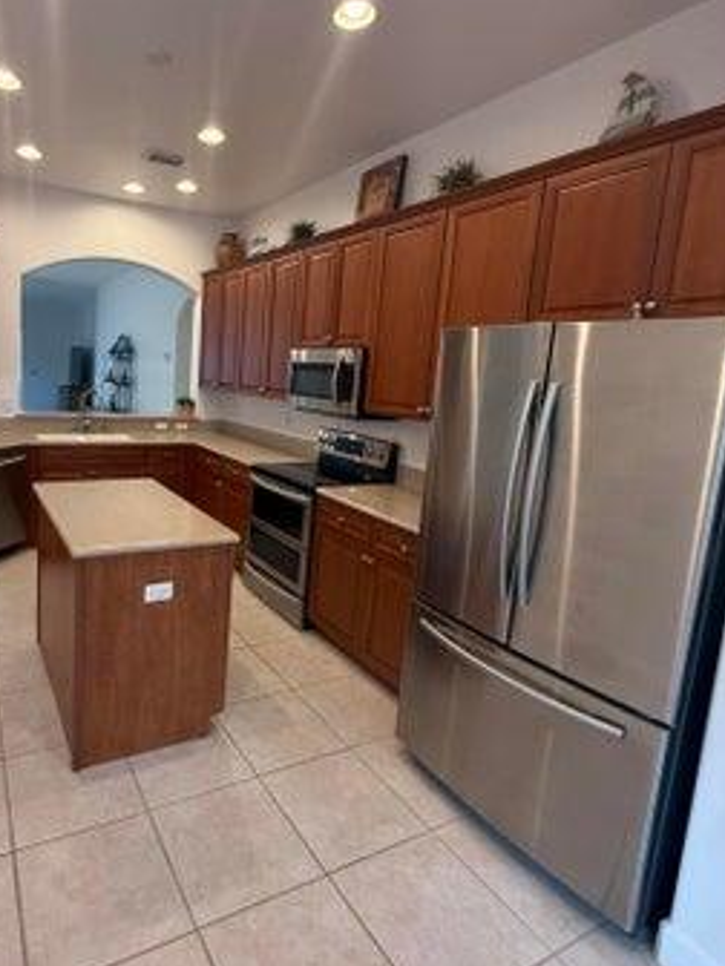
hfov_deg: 63.7
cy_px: 448
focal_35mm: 20
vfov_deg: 81.6
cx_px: 222
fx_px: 559
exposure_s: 1/120
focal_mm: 2.22
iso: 400
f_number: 2.2
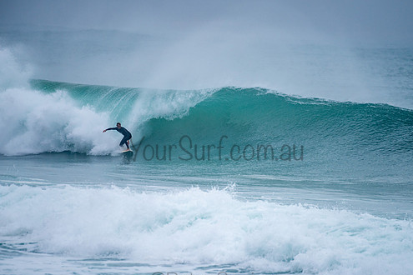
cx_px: 215
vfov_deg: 2.3
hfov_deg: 3.5
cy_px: 141
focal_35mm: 586
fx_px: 6722
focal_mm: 500
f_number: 5.6
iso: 200
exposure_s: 1/1000
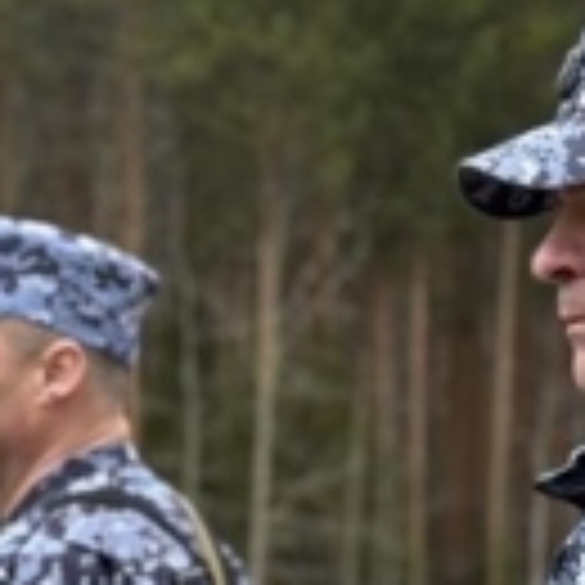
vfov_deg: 7.9
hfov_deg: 8.0
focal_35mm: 217
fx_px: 4149
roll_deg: +0.0
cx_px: 16
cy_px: 855
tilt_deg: -1.9
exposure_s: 1/1575
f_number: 1.78
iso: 80
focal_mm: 6.76
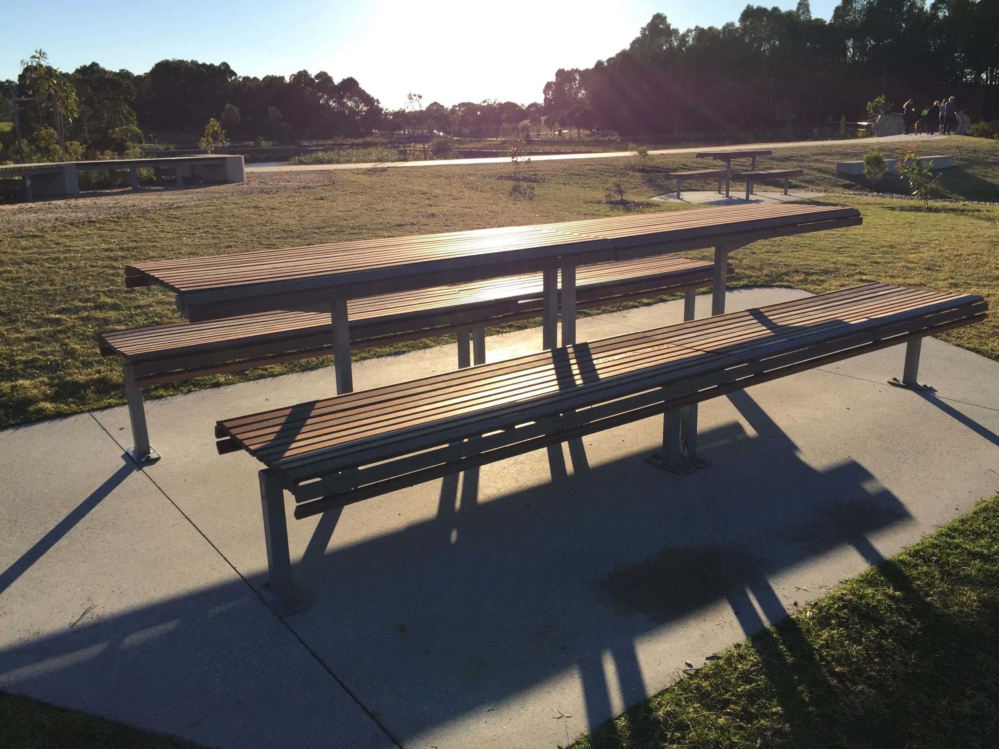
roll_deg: +1.2
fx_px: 837
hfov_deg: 61.7
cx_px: 500
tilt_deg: -16.4
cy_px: 374
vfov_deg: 48.2
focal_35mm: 29
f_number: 2.2
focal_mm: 4.15
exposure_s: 1/1522
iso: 32
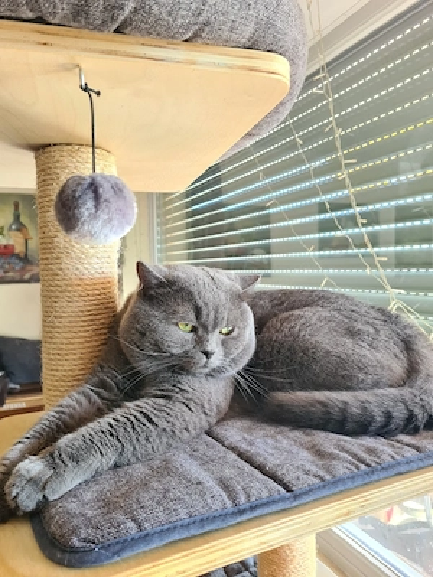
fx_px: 434
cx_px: 216
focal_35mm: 26
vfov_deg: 67.3
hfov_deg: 53.1
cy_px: 288
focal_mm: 5.4
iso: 160
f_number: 1.8
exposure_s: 1/50
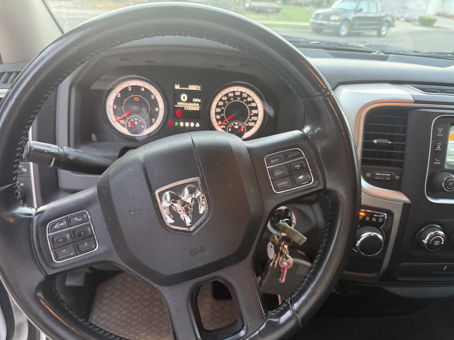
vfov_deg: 56.8
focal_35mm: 24
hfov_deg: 71.6
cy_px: 170
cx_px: 227
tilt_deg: -30.0
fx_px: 315
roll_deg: -4.9
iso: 400
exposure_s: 1/60
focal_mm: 6.76
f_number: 1.78
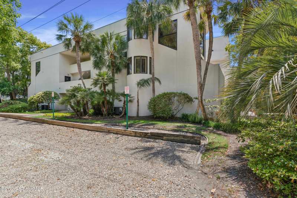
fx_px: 140
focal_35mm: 17
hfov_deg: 93.3
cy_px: 99
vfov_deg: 70.4
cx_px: 148
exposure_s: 1/200
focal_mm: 17
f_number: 8
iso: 250
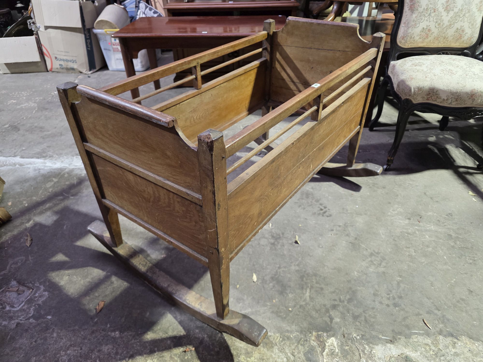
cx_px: 242
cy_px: 181
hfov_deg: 73.9
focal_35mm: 23
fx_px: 321
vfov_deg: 58.9
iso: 640
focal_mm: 6.3
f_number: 1.7
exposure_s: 1/100
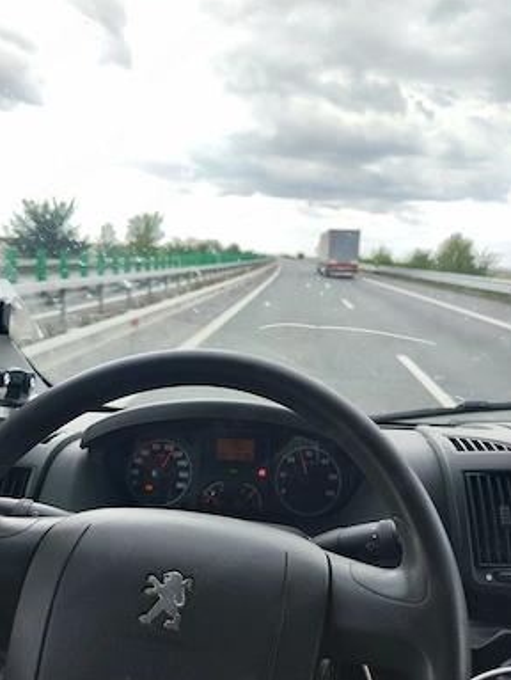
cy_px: 339
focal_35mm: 24
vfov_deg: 71.5
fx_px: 472
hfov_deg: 56.9
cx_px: 263
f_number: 1.69
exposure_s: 1/188
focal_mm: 7.01
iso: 50
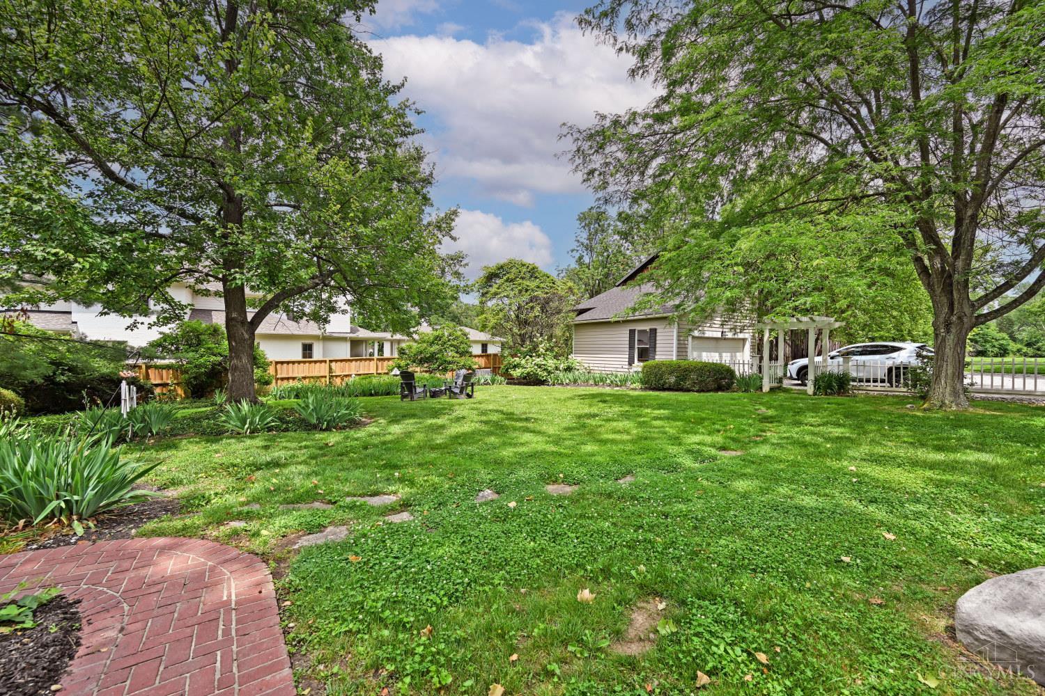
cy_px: 348
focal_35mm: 14
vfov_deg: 81.2
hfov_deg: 104.3
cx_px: 522
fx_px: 406
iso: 100
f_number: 6.3
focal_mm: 14
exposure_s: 1/320
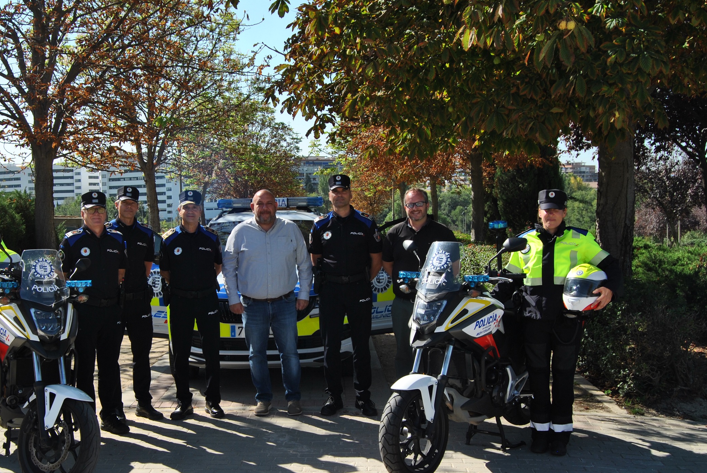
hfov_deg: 45.1
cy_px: 273
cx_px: 272
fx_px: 845
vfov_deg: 31.2
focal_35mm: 43
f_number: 7.1
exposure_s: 1/200
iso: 100
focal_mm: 22
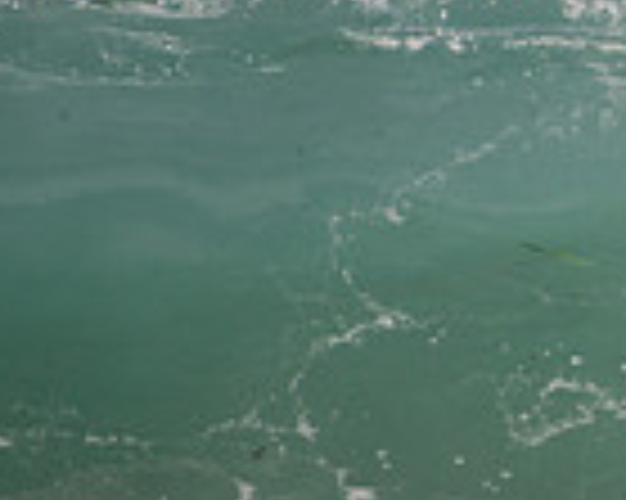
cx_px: 1171
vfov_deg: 0.7
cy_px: 61
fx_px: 43619
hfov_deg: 0.8
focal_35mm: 2356
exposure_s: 1/1250
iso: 200
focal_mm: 400
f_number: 5.6
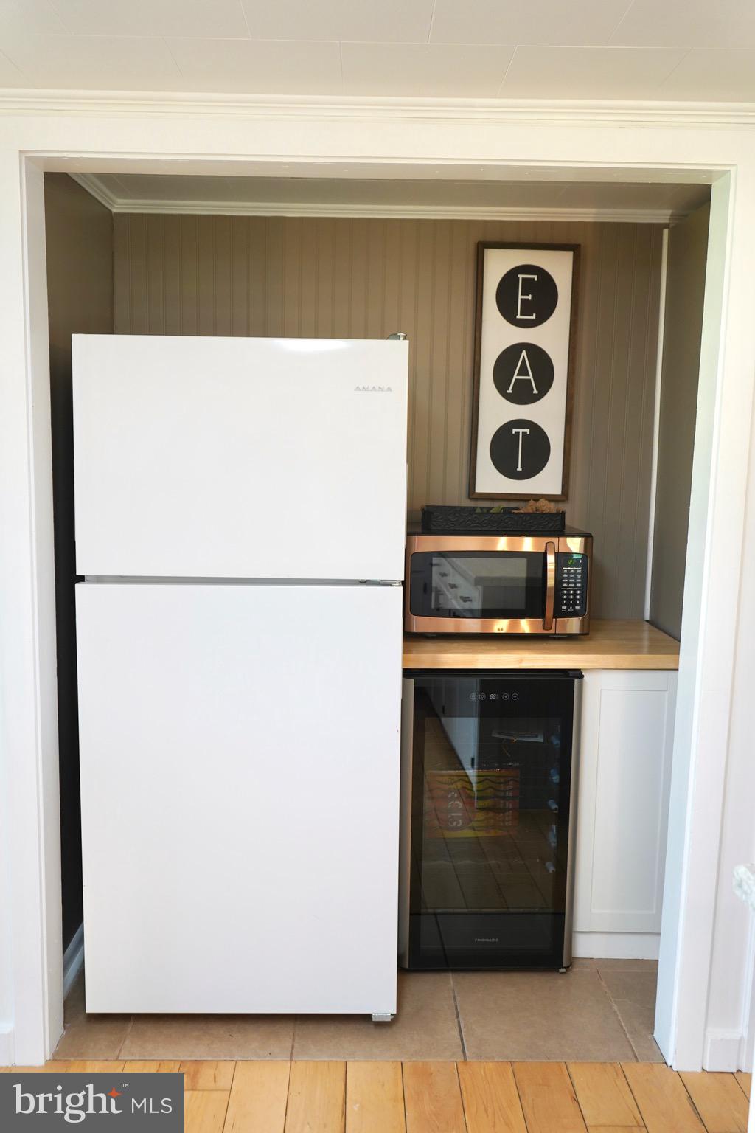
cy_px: 566
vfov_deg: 61.9
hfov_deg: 43.6
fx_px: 944
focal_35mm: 30
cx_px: 378
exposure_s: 1/160
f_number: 4
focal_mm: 30
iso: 800
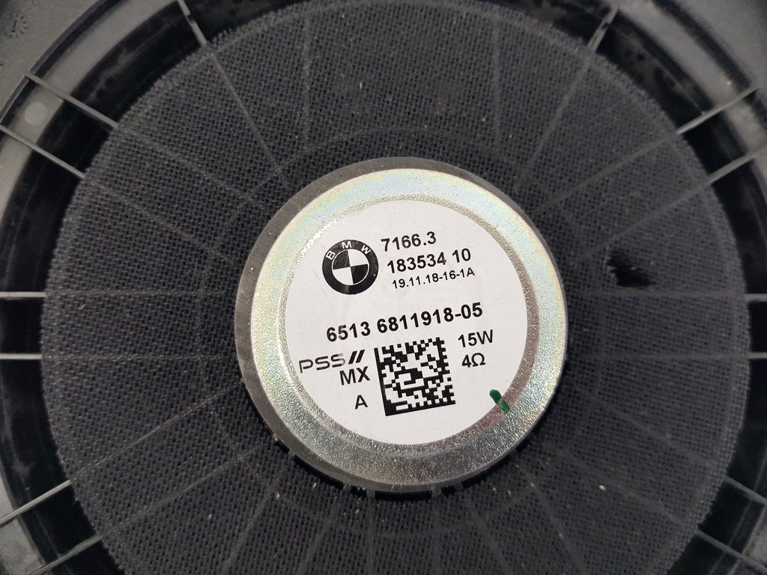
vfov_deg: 53.1
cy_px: 288
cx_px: 384
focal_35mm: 26
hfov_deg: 67.3
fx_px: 576
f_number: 1.7
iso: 125
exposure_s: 1/100
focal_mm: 4.2
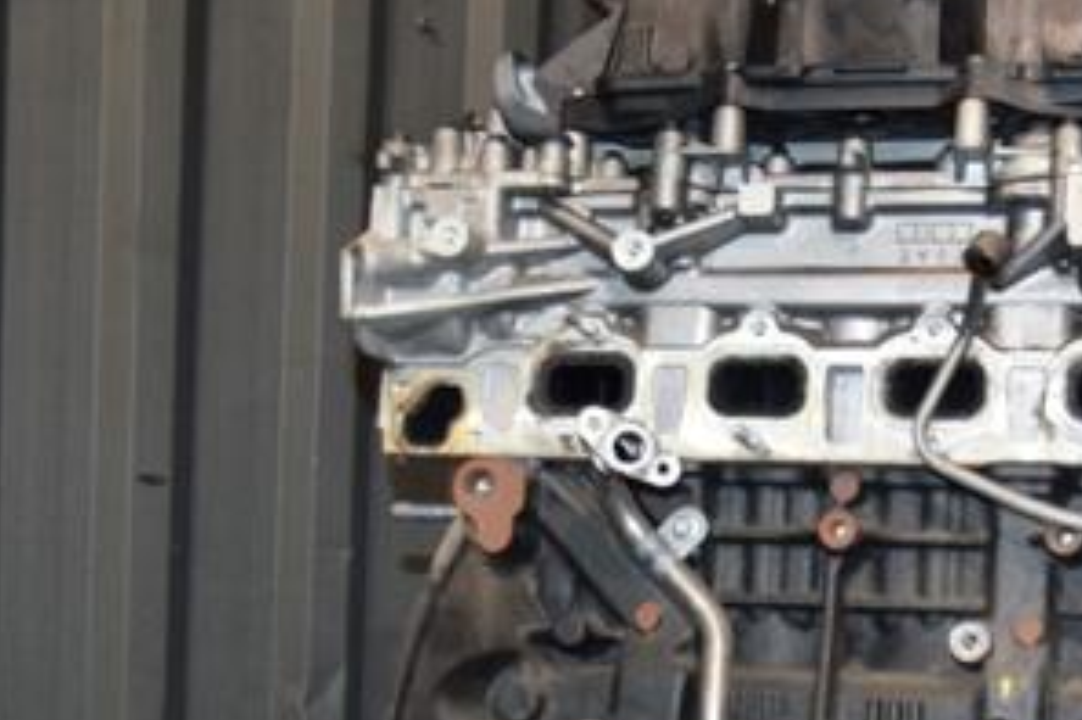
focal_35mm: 67
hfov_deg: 29.7
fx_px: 2013
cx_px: 790
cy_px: 632
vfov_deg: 19.9
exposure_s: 1/60
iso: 800
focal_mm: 22
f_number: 5
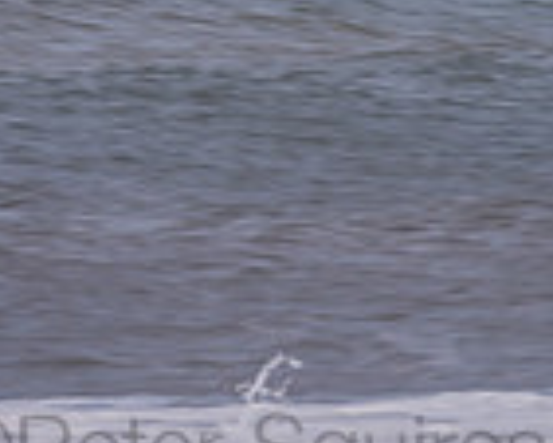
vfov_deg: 0.7
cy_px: -83
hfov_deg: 0.8
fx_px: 38734
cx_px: 58
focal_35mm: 2365
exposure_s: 1/40
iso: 31
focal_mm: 500
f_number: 10
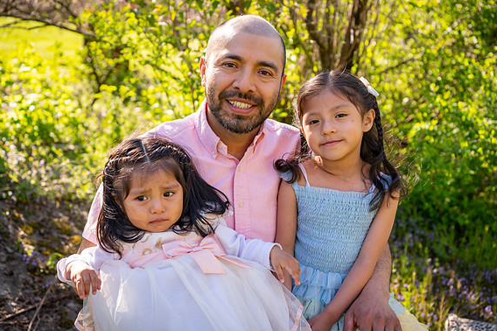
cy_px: 166
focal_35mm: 49
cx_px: 252
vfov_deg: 27.5
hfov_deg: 40.4
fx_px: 676
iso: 200
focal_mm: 48
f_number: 4
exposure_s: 1/400
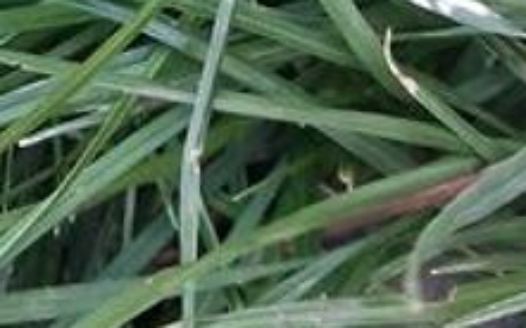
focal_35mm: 173
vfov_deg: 6.9
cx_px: -181
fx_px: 2479
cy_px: -645
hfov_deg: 11.7
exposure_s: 1/50
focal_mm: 4
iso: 250
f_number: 1.8
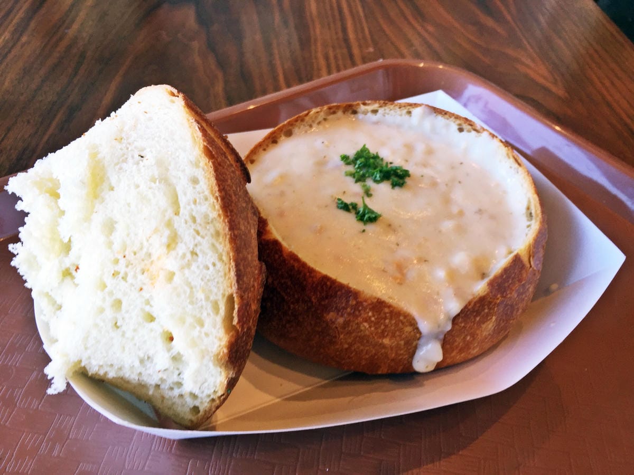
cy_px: 238
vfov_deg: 48.2
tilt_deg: -45.4
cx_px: 317
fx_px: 531
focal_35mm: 29
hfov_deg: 61.7
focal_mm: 4.15
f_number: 2.2
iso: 40
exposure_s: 1/60
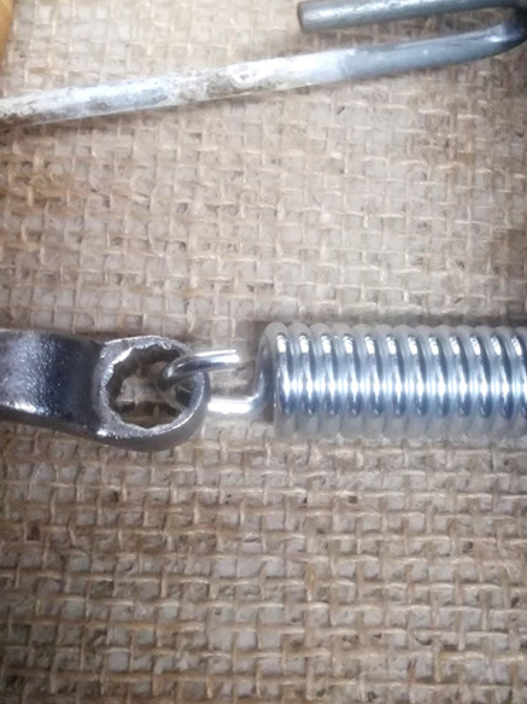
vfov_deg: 44.6
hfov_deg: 33.9
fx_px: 853
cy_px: 290
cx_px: 371
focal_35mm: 42
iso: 800
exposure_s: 1/14.3
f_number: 2.2
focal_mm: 3.83
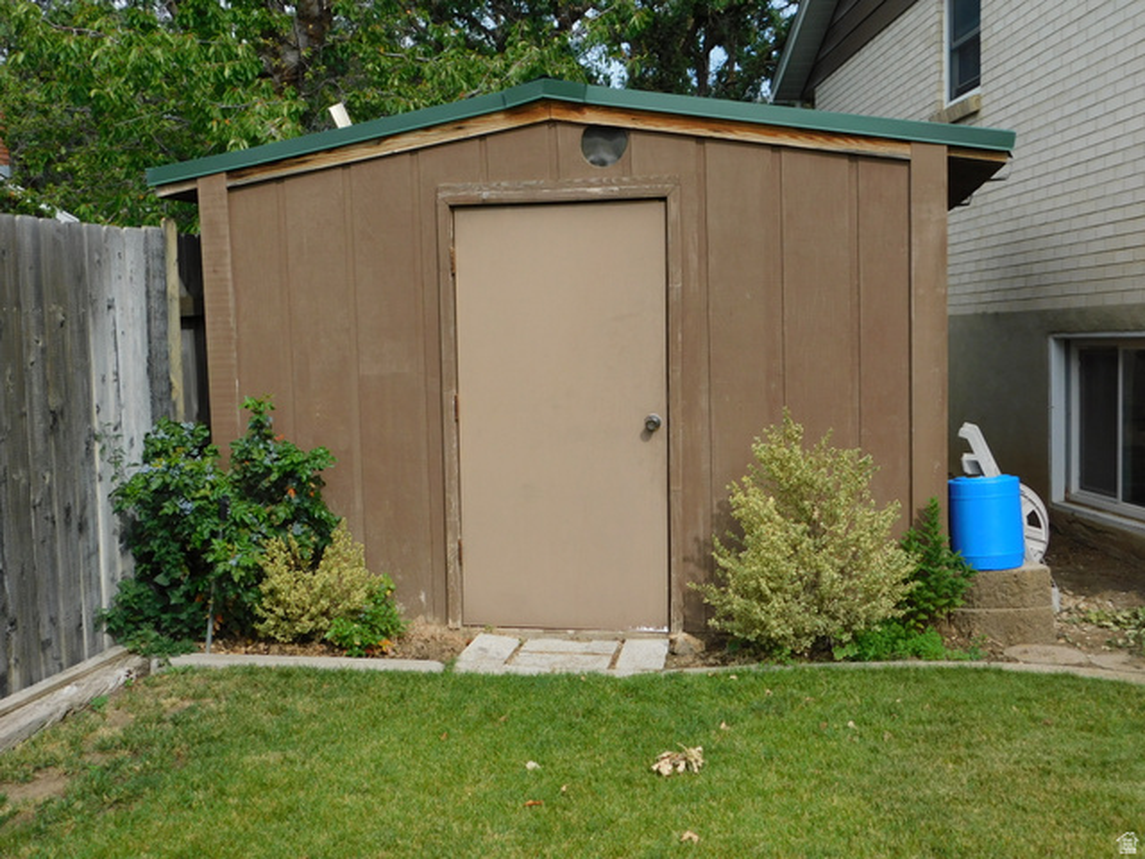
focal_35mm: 40
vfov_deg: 36.0
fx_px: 1323
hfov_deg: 46.8
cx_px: 572
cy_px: 430
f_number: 3.6
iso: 125
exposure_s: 1/800
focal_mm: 7.1
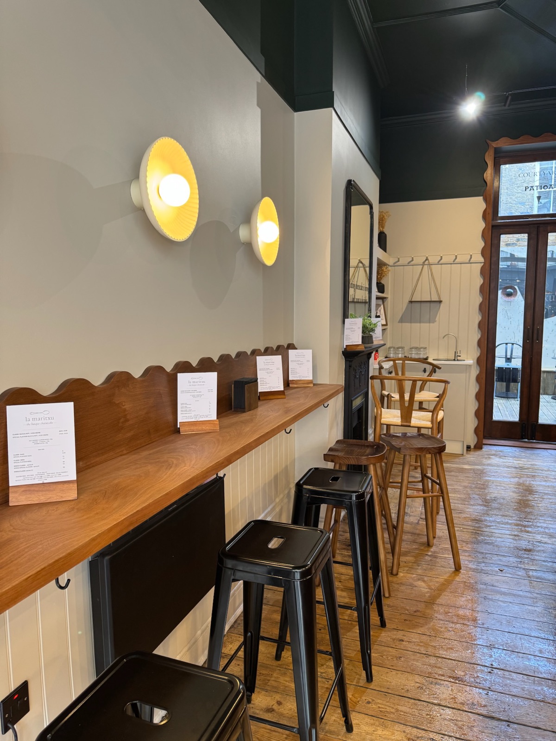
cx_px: 278
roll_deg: +0.0
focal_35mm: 24
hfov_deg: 56.8
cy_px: 370
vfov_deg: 71.6
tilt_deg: -4.7
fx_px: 514
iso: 160
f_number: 1.78
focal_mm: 6.76
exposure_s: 1/50
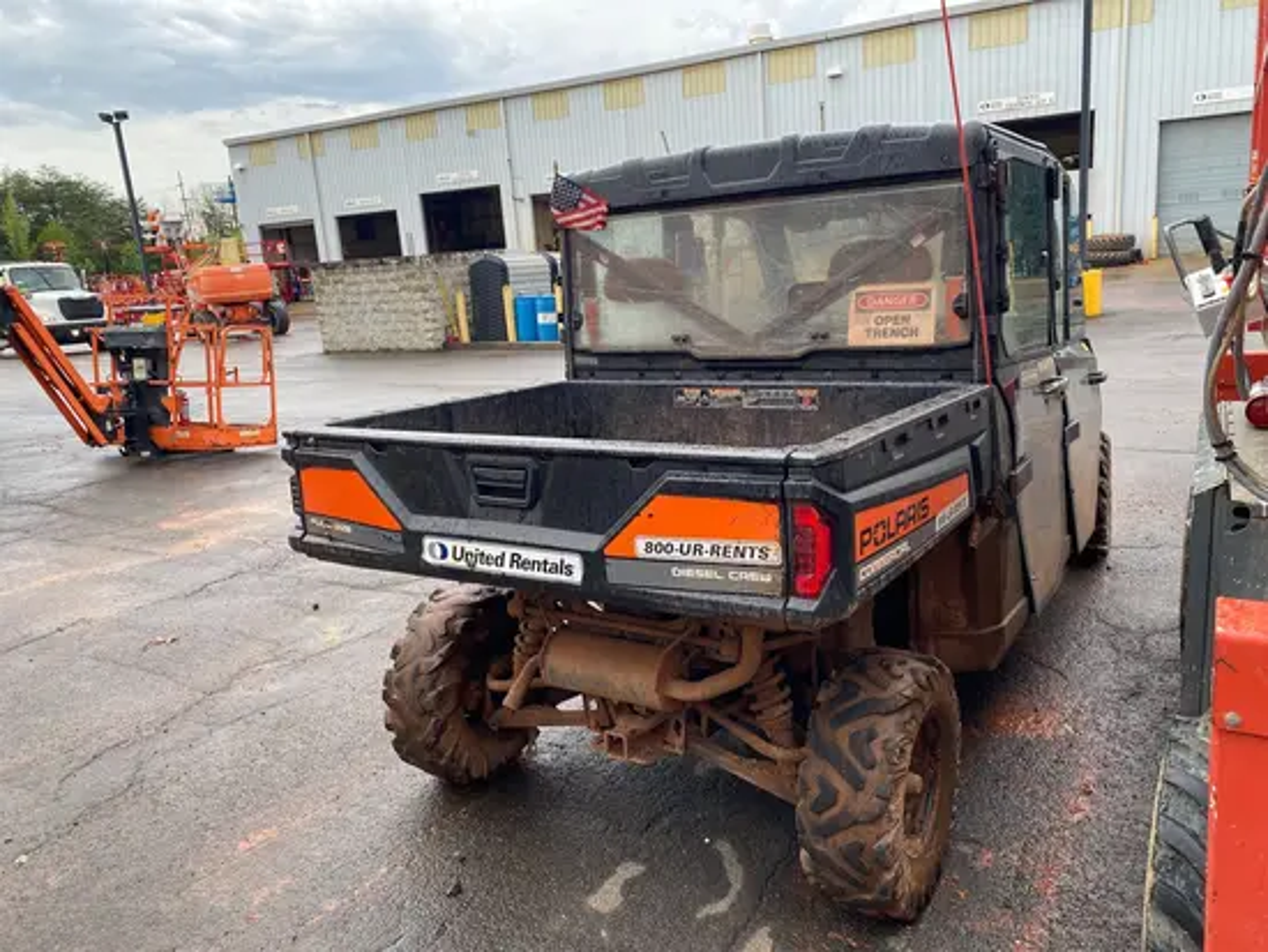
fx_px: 953
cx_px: 634
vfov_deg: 53.1
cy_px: 476
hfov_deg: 67.3
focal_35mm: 26
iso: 32
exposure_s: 1/194
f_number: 1.8
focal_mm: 4.25
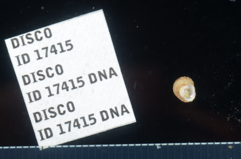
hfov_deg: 22.7
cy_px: 80
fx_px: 601
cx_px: 120
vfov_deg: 15.1
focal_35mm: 90
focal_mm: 60
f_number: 18
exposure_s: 1/250
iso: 100
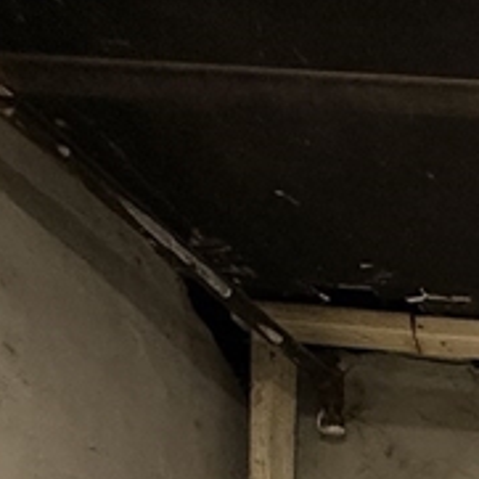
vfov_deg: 19.1
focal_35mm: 70
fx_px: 1096
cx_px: 892
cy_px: 849
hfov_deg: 18.5
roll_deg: -1.8
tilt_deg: -0.6
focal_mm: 2.22
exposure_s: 1/60
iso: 640
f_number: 2.2
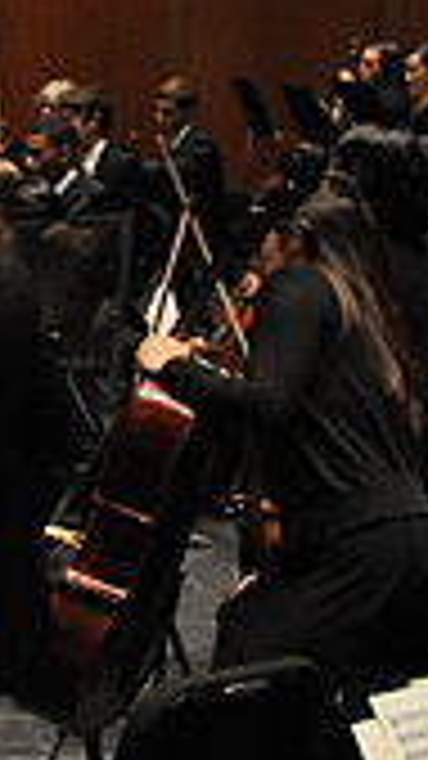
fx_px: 2604
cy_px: 740
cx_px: -716
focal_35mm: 129
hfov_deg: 8.3
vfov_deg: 16.3
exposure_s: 1/250
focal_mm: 24
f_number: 2.8
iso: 1600
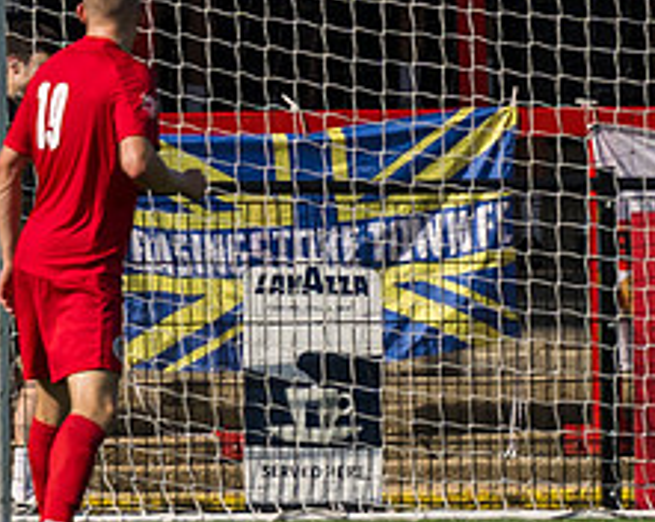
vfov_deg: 1.0
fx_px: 31330
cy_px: -6
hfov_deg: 1.2
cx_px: 708
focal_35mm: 1619
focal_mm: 210
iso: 200
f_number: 4.5
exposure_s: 1/2500
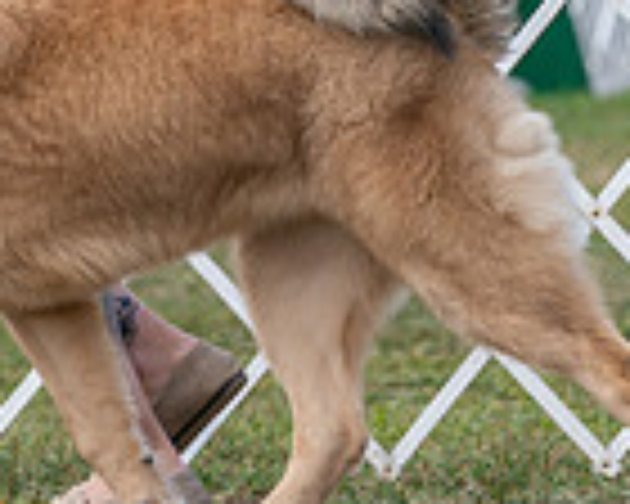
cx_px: -88
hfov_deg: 2.5
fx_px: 14674
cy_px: -252
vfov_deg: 2.0
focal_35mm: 787
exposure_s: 1/1250
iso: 320
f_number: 4
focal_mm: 174
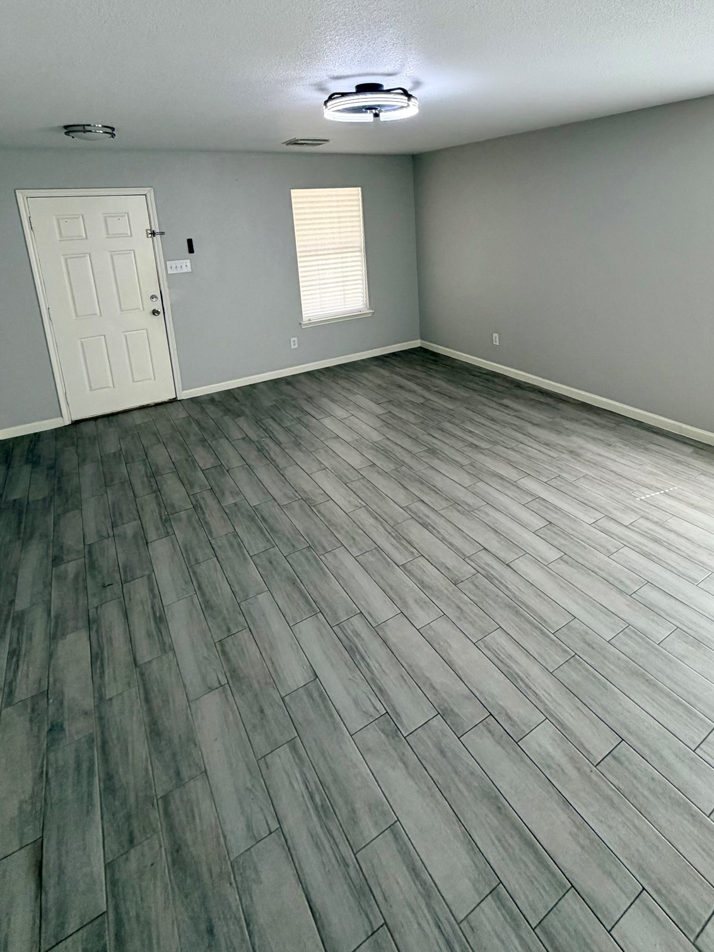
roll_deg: +2.7
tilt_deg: -12.8
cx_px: 407
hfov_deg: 68.4
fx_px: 522
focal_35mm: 19
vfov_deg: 82.1
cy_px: 327
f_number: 2.2
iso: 200
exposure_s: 1/121
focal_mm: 2.22
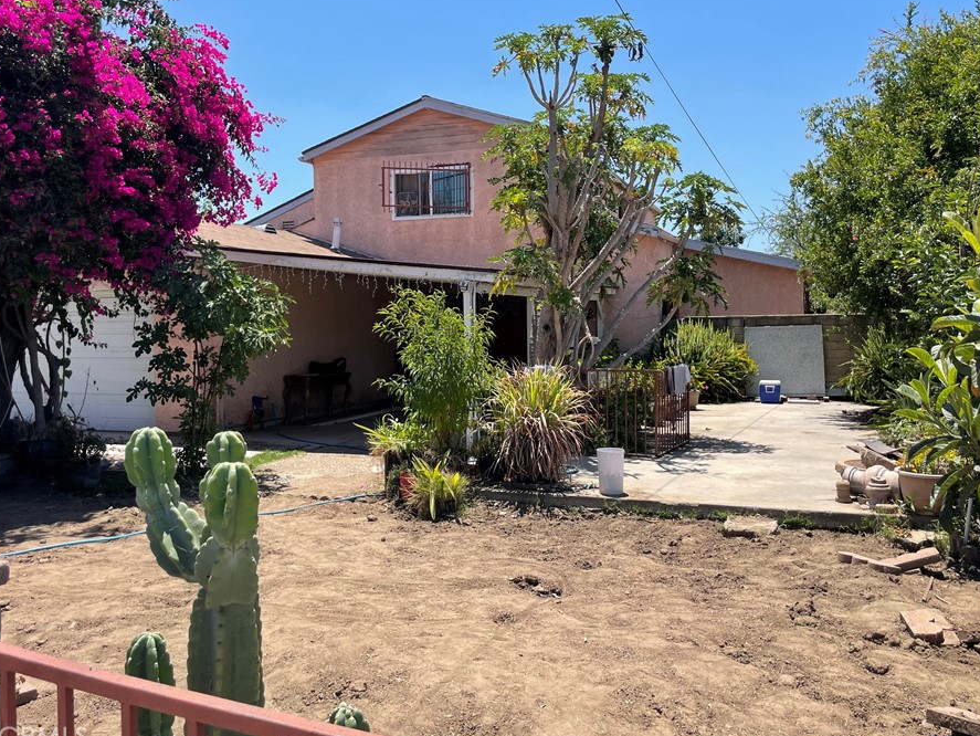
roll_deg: +0.6
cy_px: 328
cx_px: 478
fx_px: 850
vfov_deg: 46.7
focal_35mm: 30
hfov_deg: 59.9
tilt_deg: +2.3
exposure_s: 1/2681
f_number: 1.6
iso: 32
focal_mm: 4.2
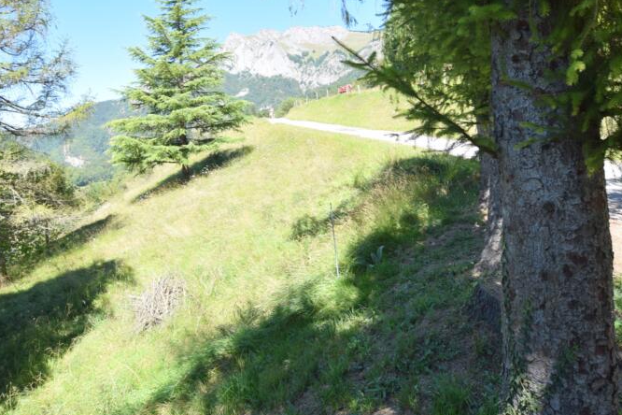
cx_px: 255
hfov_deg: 70.9
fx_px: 432
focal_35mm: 25
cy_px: 117
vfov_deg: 49.7
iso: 100
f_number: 5.6
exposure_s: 1/200
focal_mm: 10
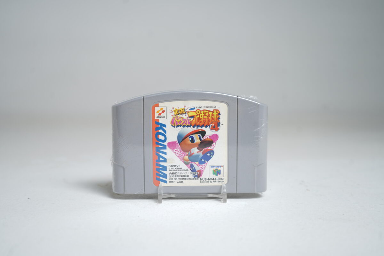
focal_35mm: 41
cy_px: 128
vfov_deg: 32.6
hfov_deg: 47.4
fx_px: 437
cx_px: 192
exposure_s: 1/8
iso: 64
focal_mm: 41
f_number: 5
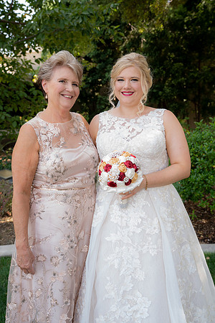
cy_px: 162
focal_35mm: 36
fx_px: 322
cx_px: 108
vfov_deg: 53.1
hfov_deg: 36.9
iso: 500
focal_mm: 36
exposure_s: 1/125
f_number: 5
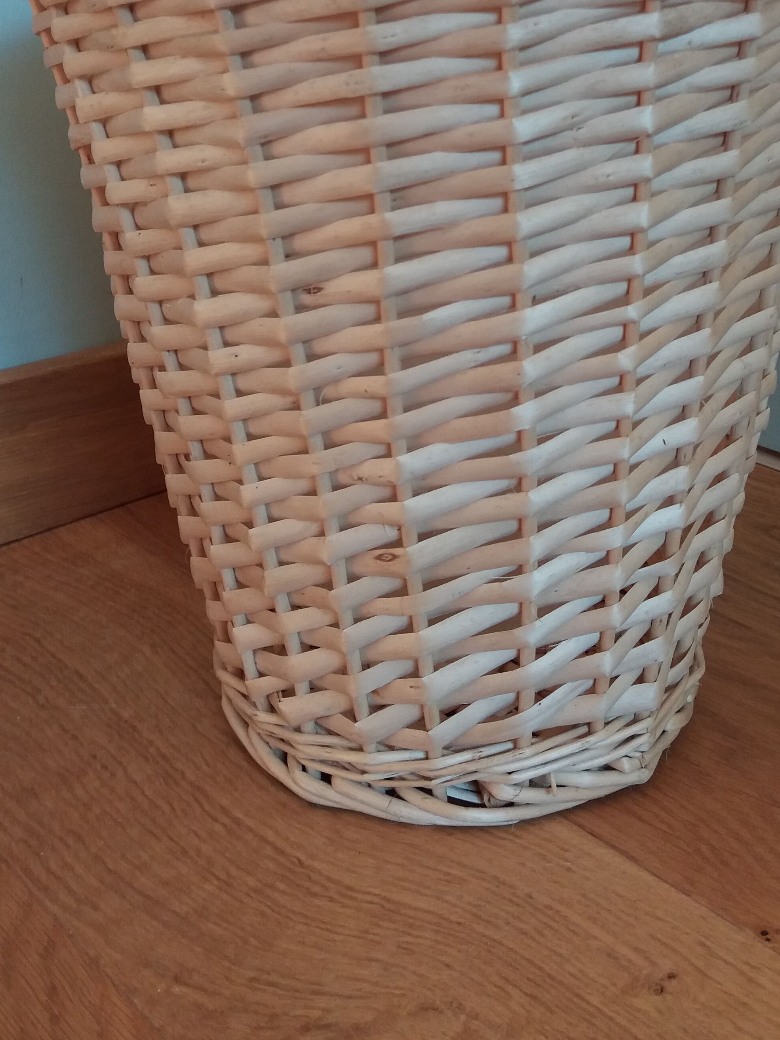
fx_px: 1322
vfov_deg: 41.8
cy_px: 278
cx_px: 495
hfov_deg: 32.7
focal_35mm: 44
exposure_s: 1/50
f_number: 1.9
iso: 100
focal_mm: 3.7
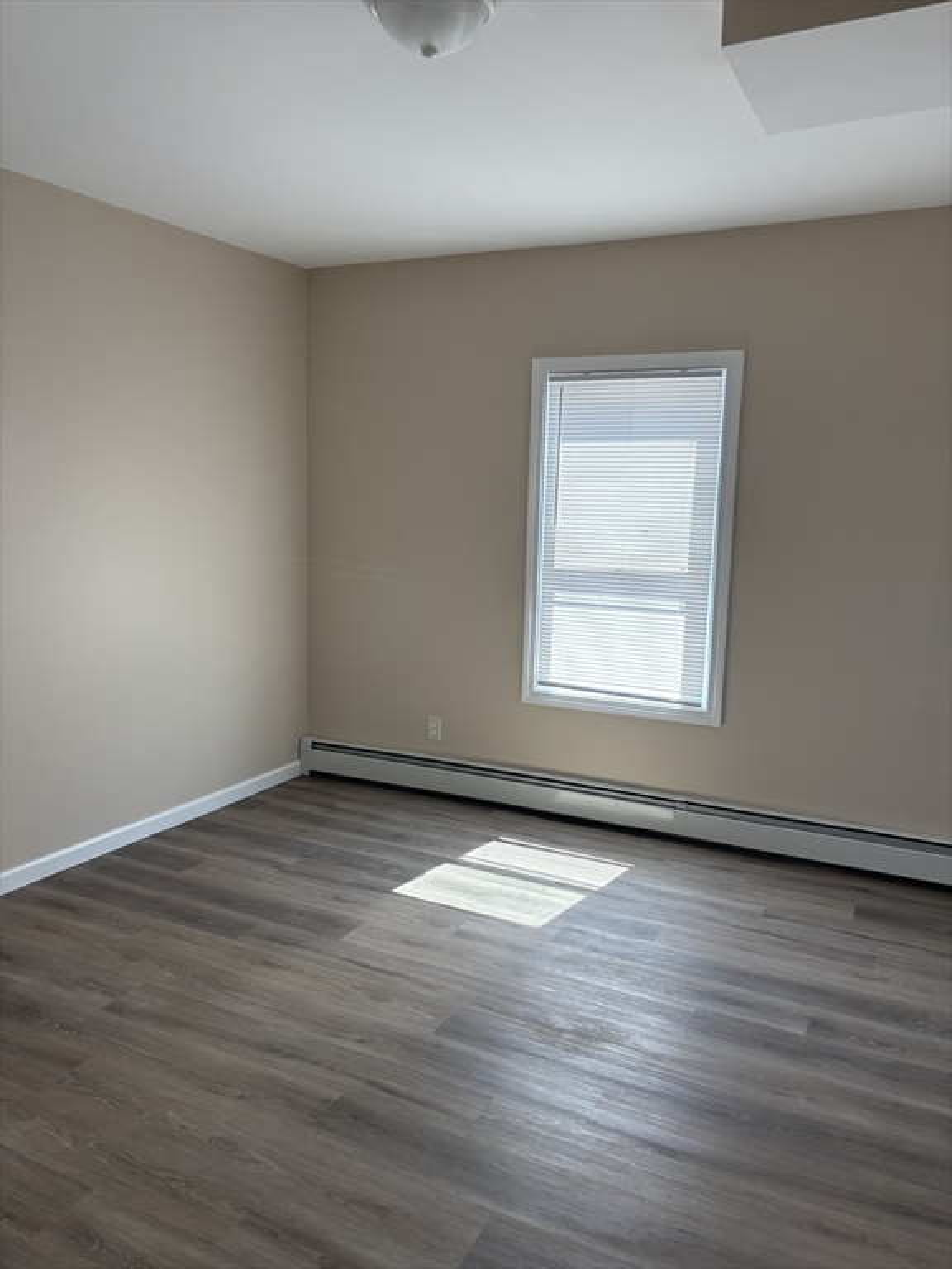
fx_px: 953
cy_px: 634
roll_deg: -2.1
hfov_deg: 53.1
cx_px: 476
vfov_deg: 67.3
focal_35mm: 26
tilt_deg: -9.8
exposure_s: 1/121
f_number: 1.6
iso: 64
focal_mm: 5.96
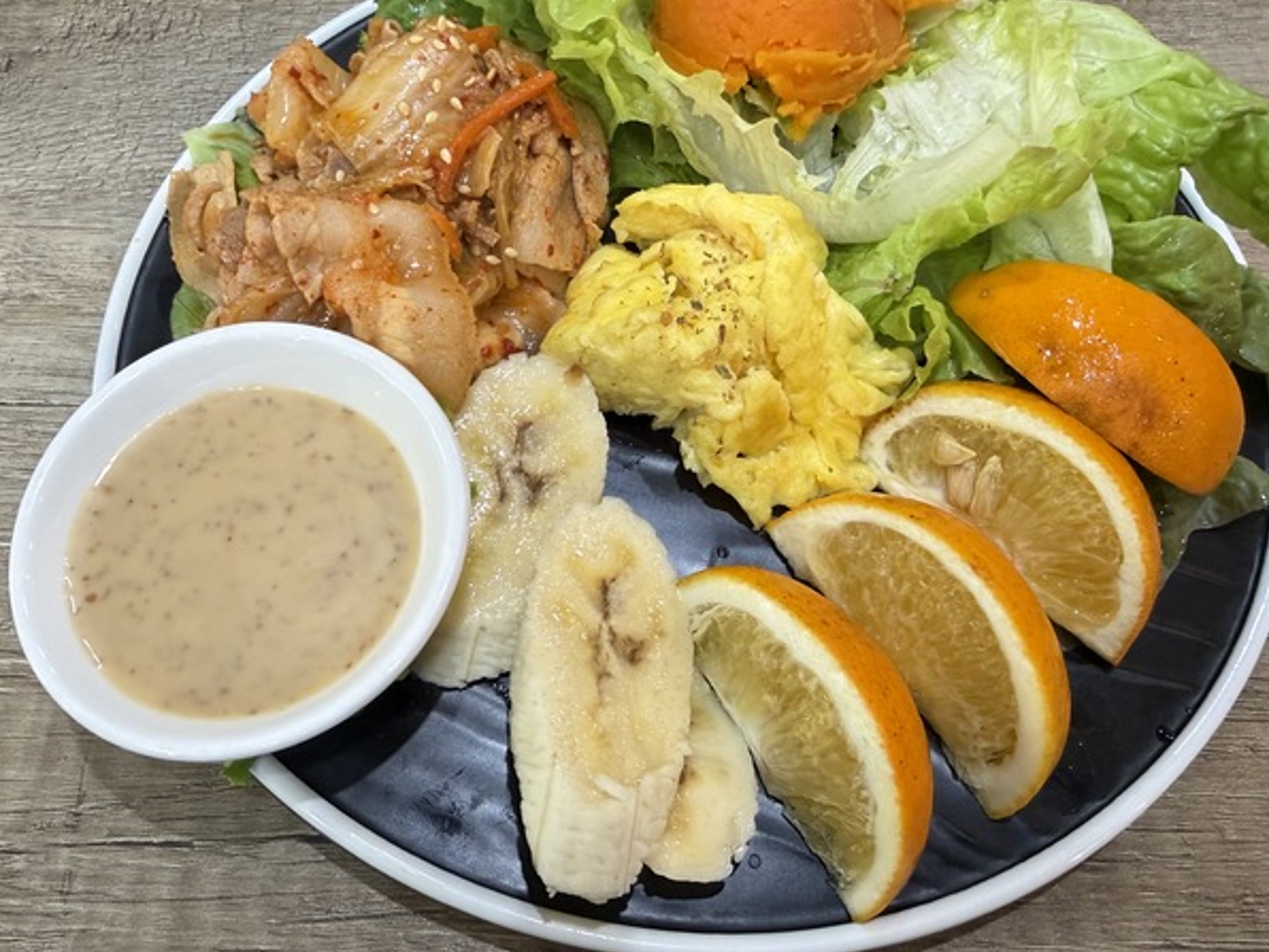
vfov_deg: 48.0
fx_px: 1063
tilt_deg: -60.5
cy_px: 396
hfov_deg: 61.6
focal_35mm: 29
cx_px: 686
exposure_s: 1/60
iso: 320
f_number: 2.2
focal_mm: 2.22
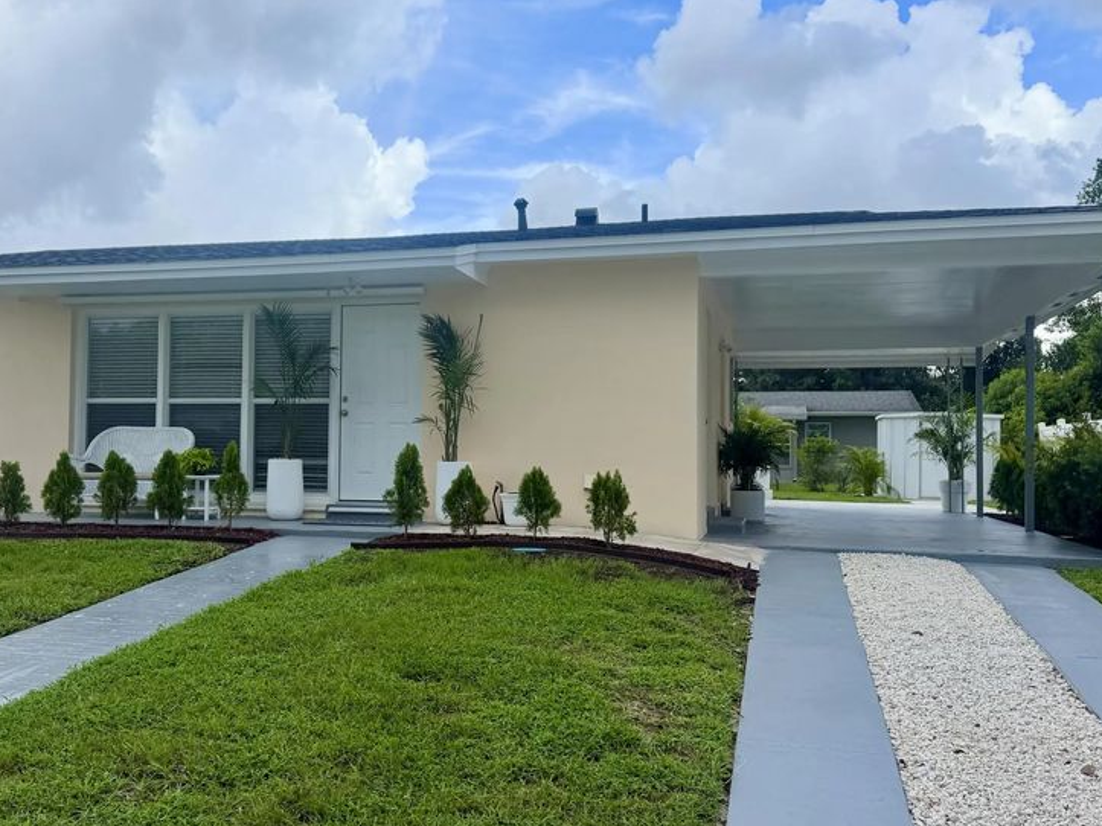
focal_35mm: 34
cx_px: 451
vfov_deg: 41.8
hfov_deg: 53.7
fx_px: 1082
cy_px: 411
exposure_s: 1/3759
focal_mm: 6.76
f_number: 1.78
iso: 80
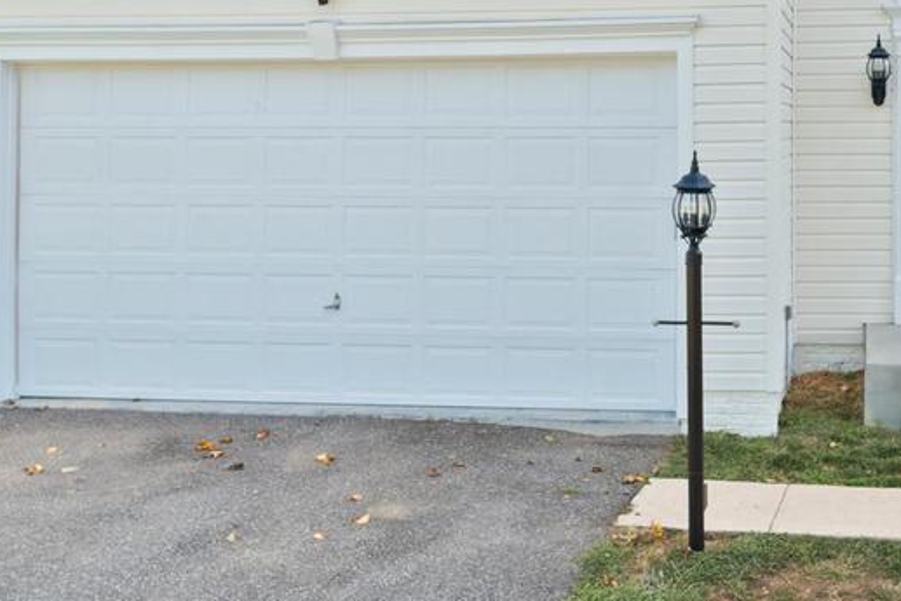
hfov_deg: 46.1
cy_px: -28
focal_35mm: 39
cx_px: 760
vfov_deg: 31.2
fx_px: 976
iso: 500
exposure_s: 1/125
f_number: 8
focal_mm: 14
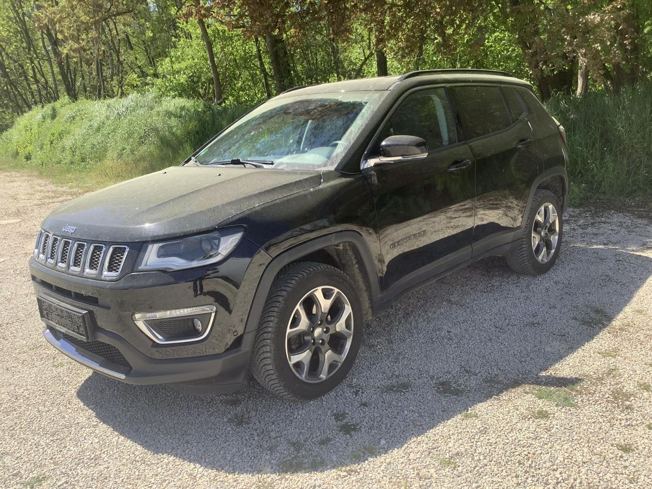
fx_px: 584
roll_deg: +2.2
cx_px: 326
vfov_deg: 45.4
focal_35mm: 31
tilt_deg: -12.1
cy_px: 244
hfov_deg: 58.4
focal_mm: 3.3
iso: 25
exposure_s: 1/450
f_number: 2.4
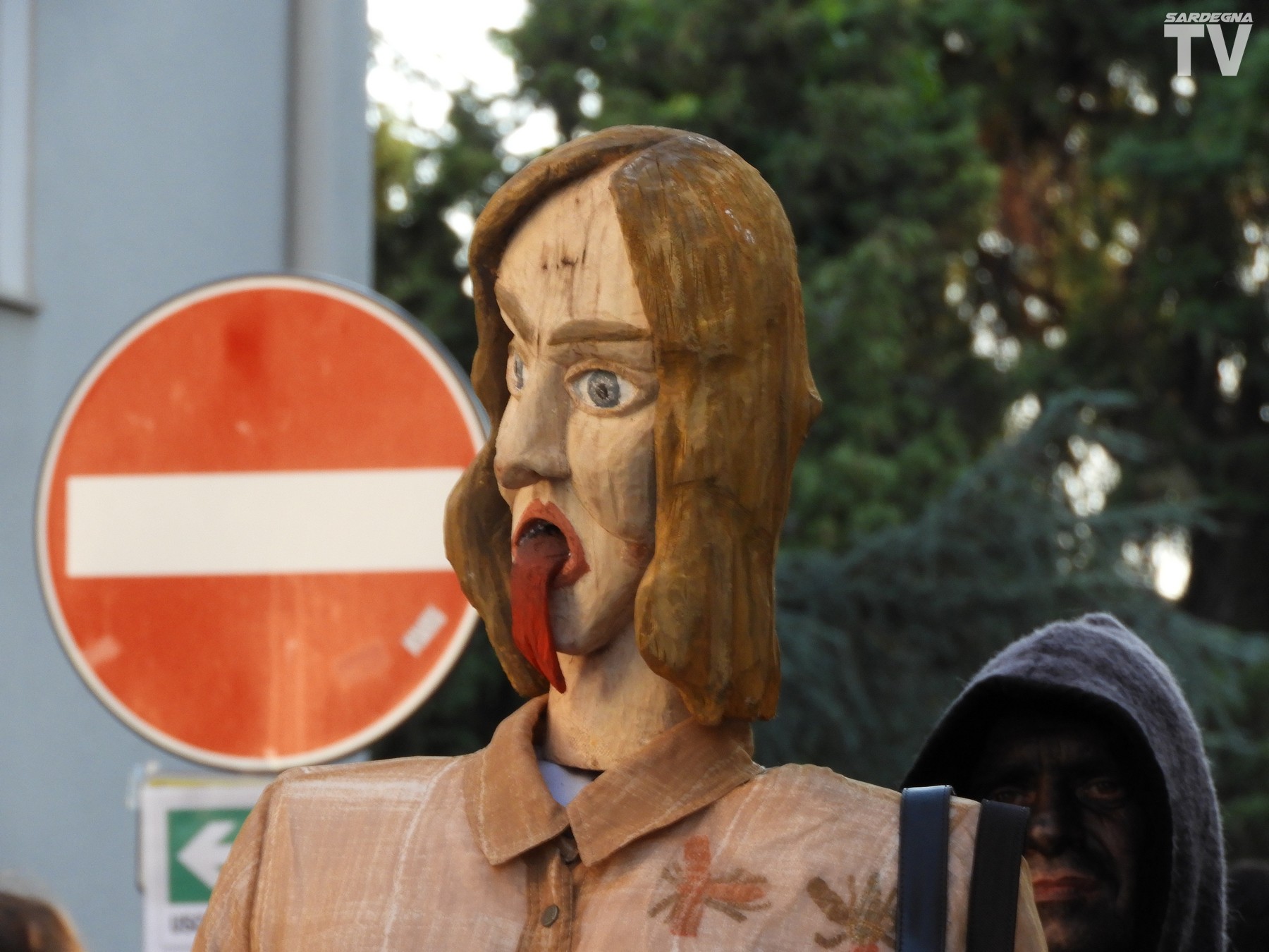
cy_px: 476
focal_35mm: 330
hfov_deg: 6.0
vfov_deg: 4.5
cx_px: 634
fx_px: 12098
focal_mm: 59.1
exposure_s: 1/125
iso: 280
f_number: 5.5
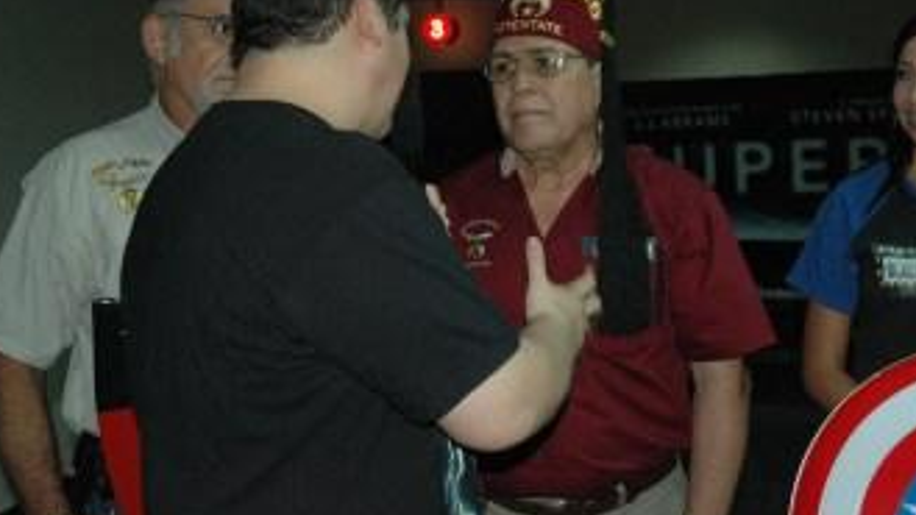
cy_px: 161
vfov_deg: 20.7
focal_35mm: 58
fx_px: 1402
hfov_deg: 36.1
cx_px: 537
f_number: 4.5
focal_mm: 27
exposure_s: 1/60
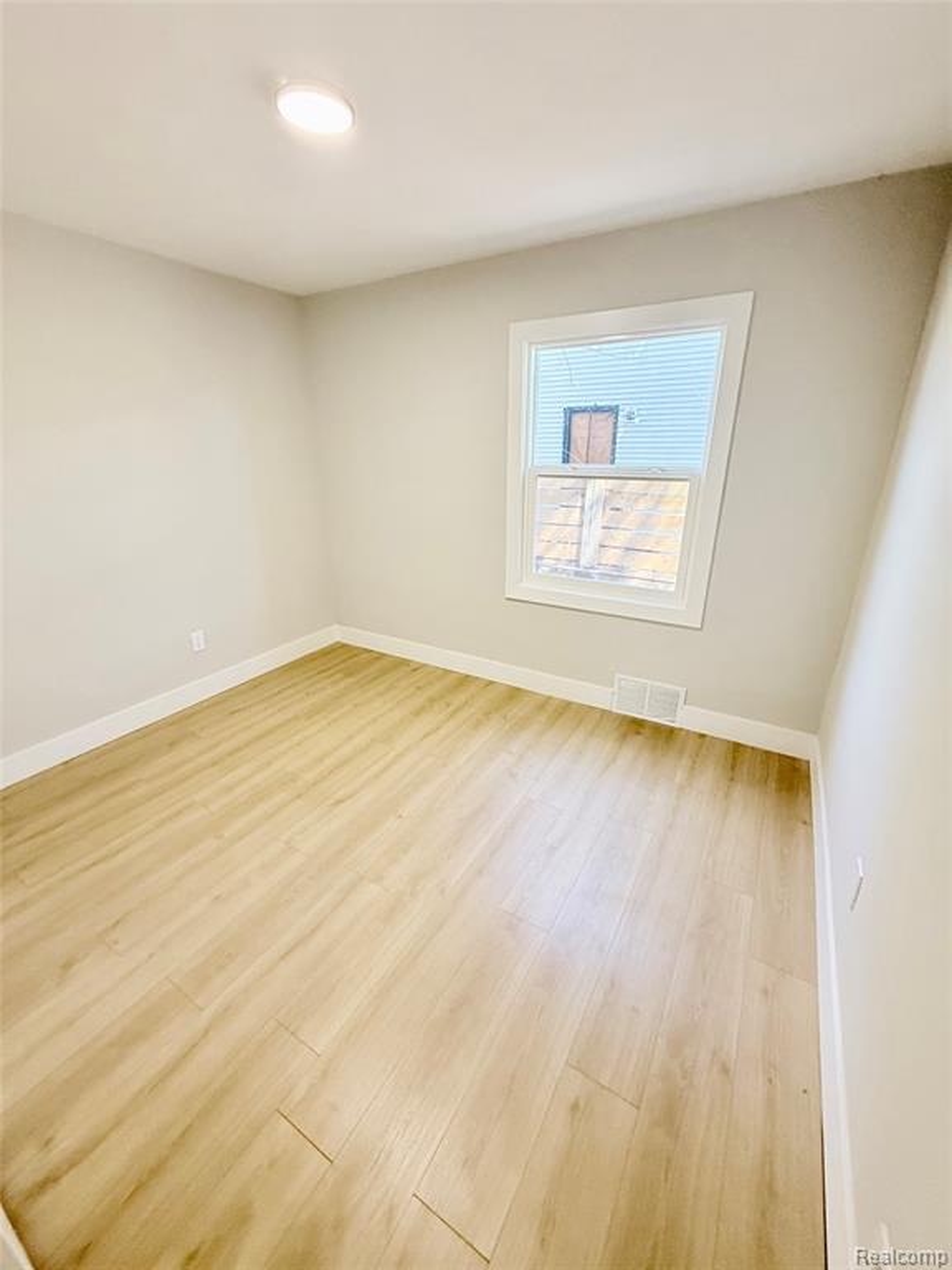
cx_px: 476
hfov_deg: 85.7
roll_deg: +0.0
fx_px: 513
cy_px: 635
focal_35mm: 14
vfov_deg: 102.1
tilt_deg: -20.6
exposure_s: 1/120
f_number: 2.2
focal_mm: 2.22
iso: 250
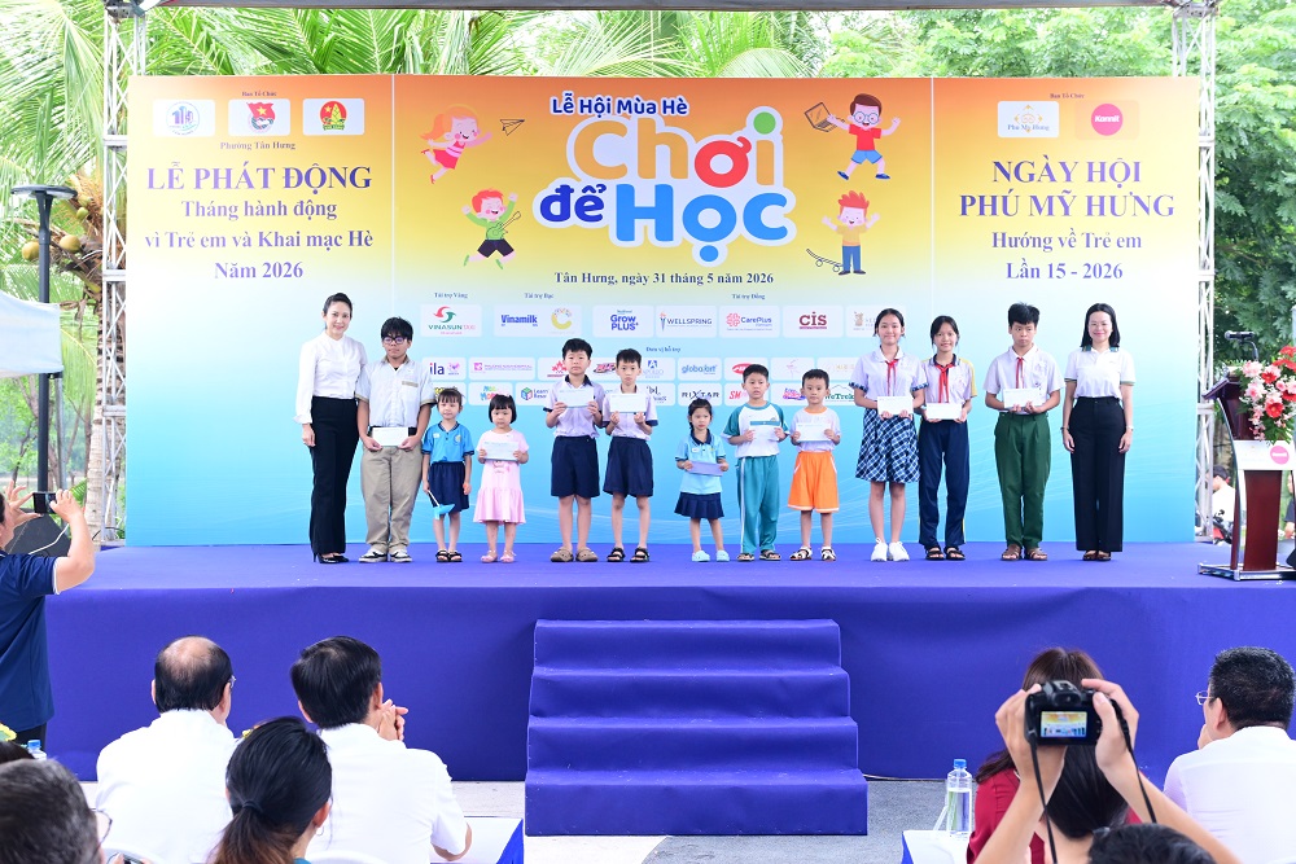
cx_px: 648
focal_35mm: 48
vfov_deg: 28.1
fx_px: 1728
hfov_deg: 41.1
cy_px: 432
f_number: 6.3
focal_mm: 48
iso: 1000
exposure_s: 1/160
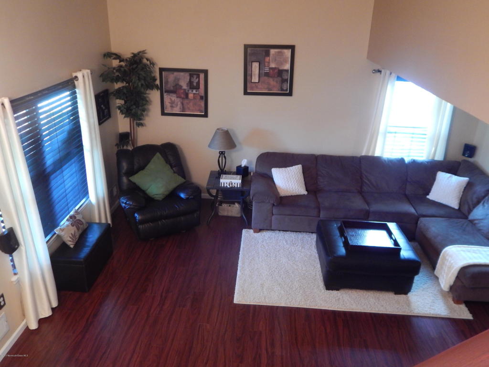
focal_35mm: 28
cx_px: 244
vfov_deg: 49.7
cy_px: 184
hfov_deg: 63.4
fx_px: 396
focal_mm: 5.1
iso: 400
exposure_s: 1/10
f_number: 3.2
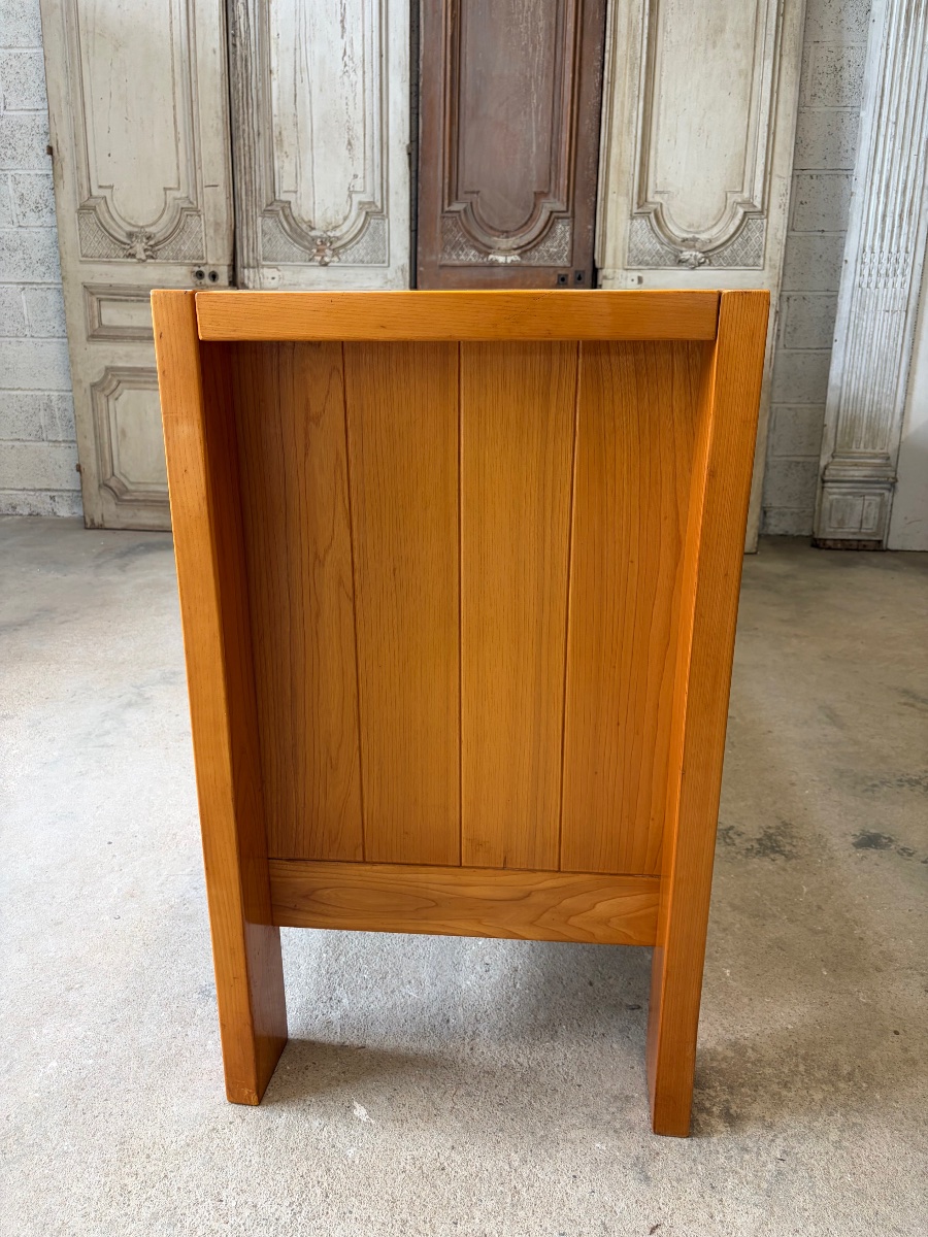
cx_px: 464
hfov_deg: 53.1
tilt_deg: -17.7
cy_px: 618
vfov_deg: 67.3
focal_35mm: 26
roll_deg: -0.6
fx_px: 929
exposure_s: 1/50
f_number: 1.6
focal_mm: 5.96
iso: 80
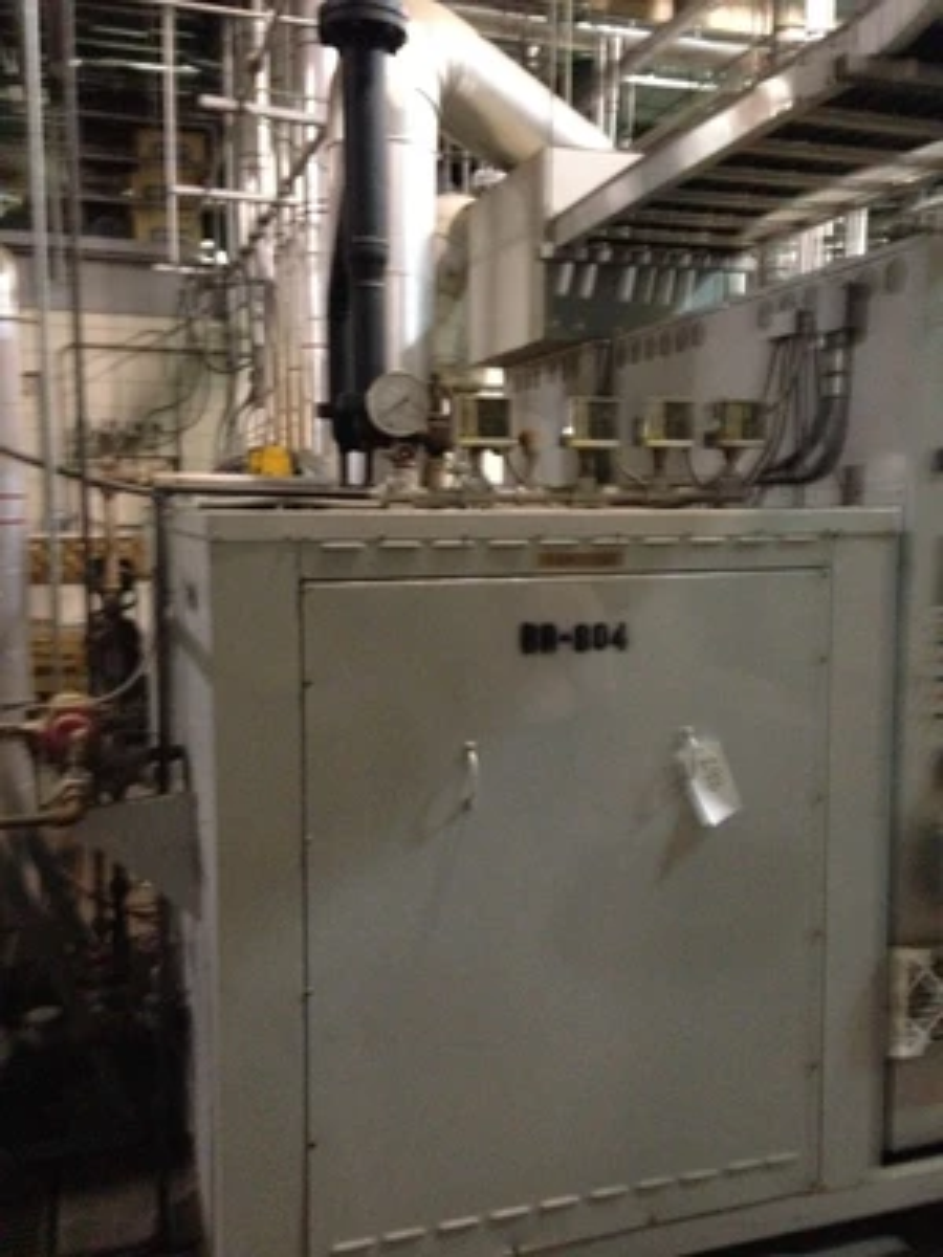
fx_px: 1199
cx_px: 472
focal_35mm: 33
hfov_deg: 42.9
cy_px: 628
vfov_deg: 55.4
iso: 800
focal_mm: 4.12
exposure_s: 1/15
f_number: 2.4
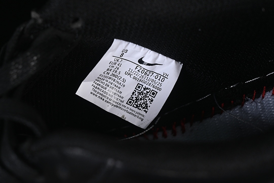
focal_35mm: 75
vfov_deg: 18.2
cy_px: 92
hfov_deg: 27.0
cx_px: 137
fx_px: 571
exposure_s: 1/50
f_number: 6.3
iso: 160
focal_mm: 50
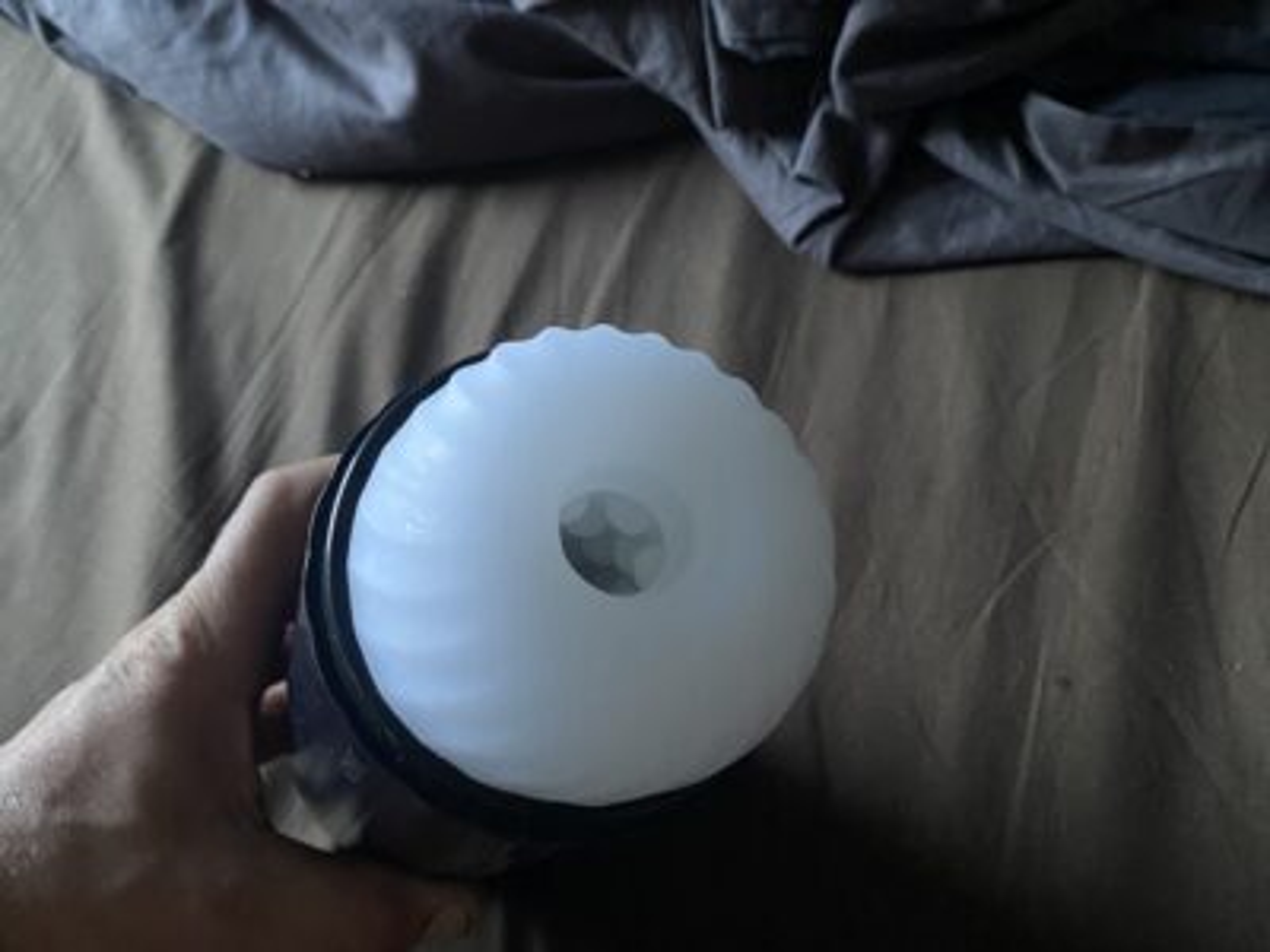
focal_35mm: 26
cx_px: 635
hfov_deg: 67.3
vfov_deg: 53.1
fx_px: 954
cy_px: 476
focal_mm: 4.25
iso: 800
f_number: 1.8
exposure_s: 1/30
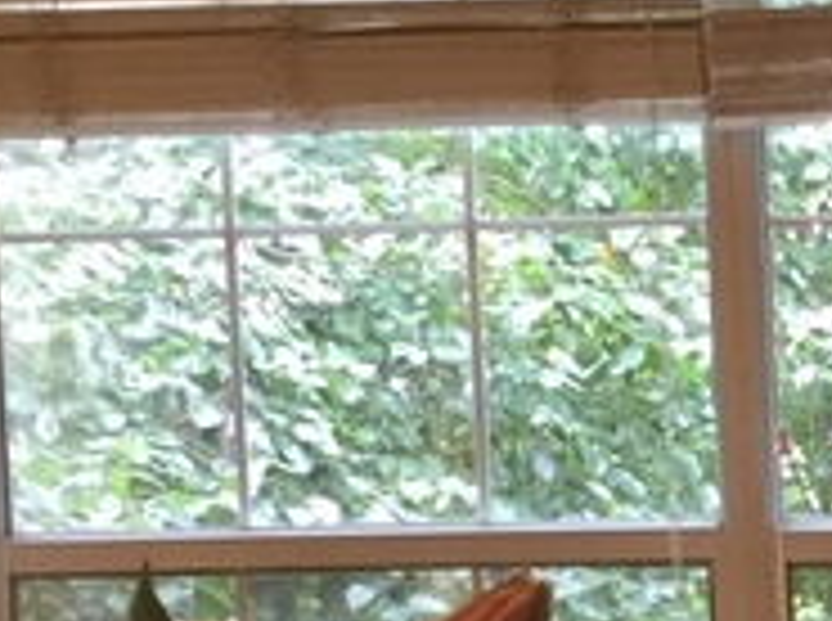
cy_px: 1035
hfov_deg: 15.9
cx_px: 1324
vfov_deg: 12.3
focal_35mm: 112
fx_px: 2687
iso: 80
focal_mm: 3.3
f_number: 2.4
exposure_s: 1/30
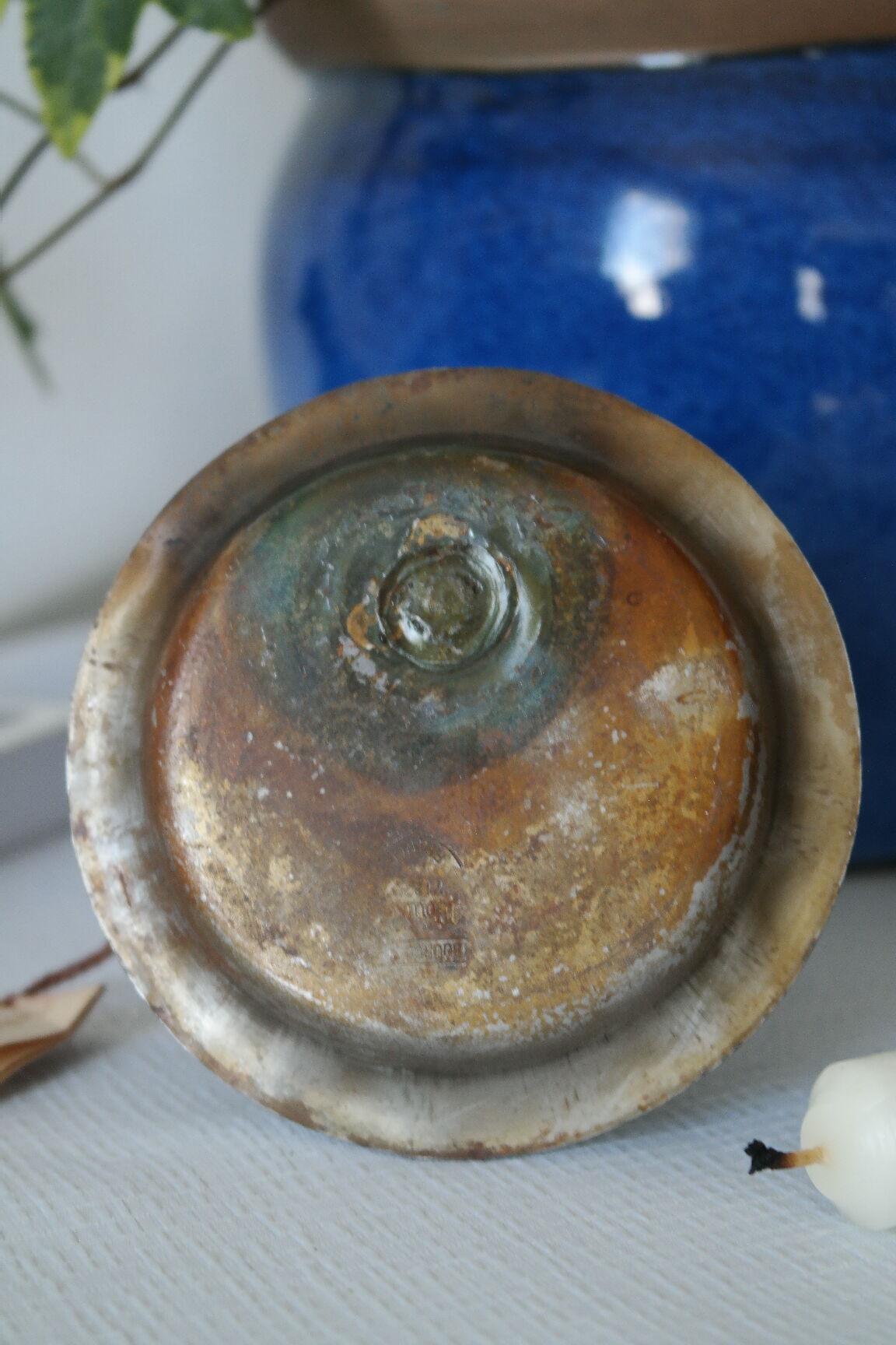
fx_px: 2576
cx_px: 448
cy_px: 672
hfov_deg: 19.7
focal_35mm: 69
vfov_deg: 29.2
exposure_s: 1/30
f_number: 6.3
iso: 800
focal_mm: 45
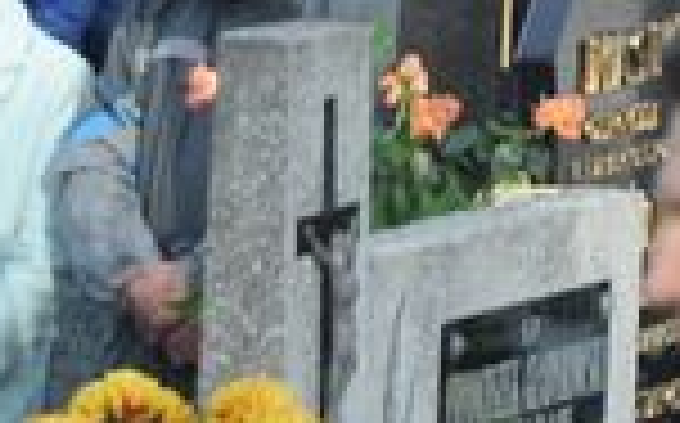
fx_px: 16751
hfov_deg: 2.3
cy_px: -389
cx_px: -18
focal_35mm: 905
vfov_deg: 1.4
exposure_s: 1/640
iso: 800
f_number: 6.3
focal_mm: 105
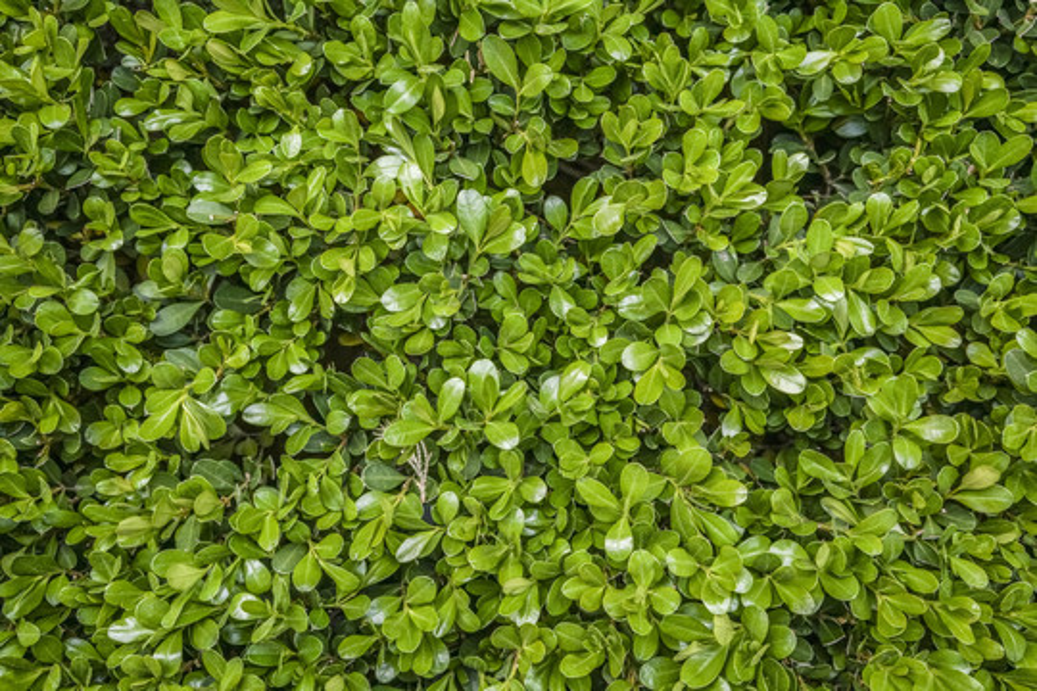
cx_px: 518
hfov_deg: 54.4
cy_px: 346
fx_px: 1008
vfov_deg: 37.9
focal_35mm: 35
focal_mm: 35
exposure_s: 1/200
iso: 400
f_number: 8
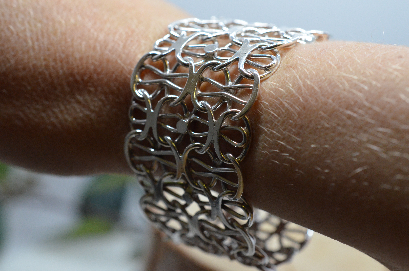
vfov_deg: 22.5
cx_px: 204
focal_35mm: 60
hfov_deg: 33.5
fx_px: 680
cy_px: 136
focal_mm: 40
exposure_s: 1/1000
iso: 3200
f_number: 6.3
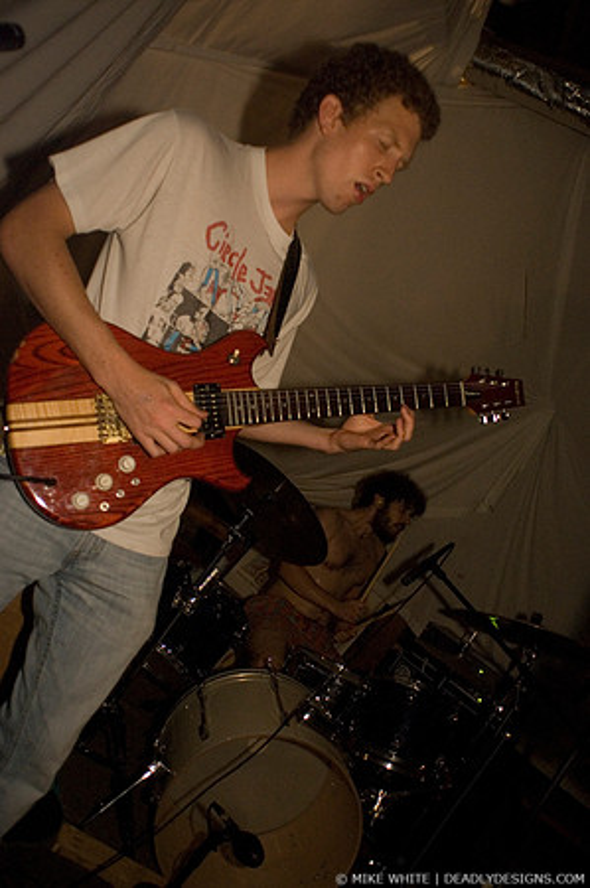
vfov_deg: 62.0
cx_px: 295
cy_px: 444
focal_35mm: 30
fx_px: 739
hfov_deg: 43.5
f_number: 2.8
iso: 1600
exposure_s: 1/30
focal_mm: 20
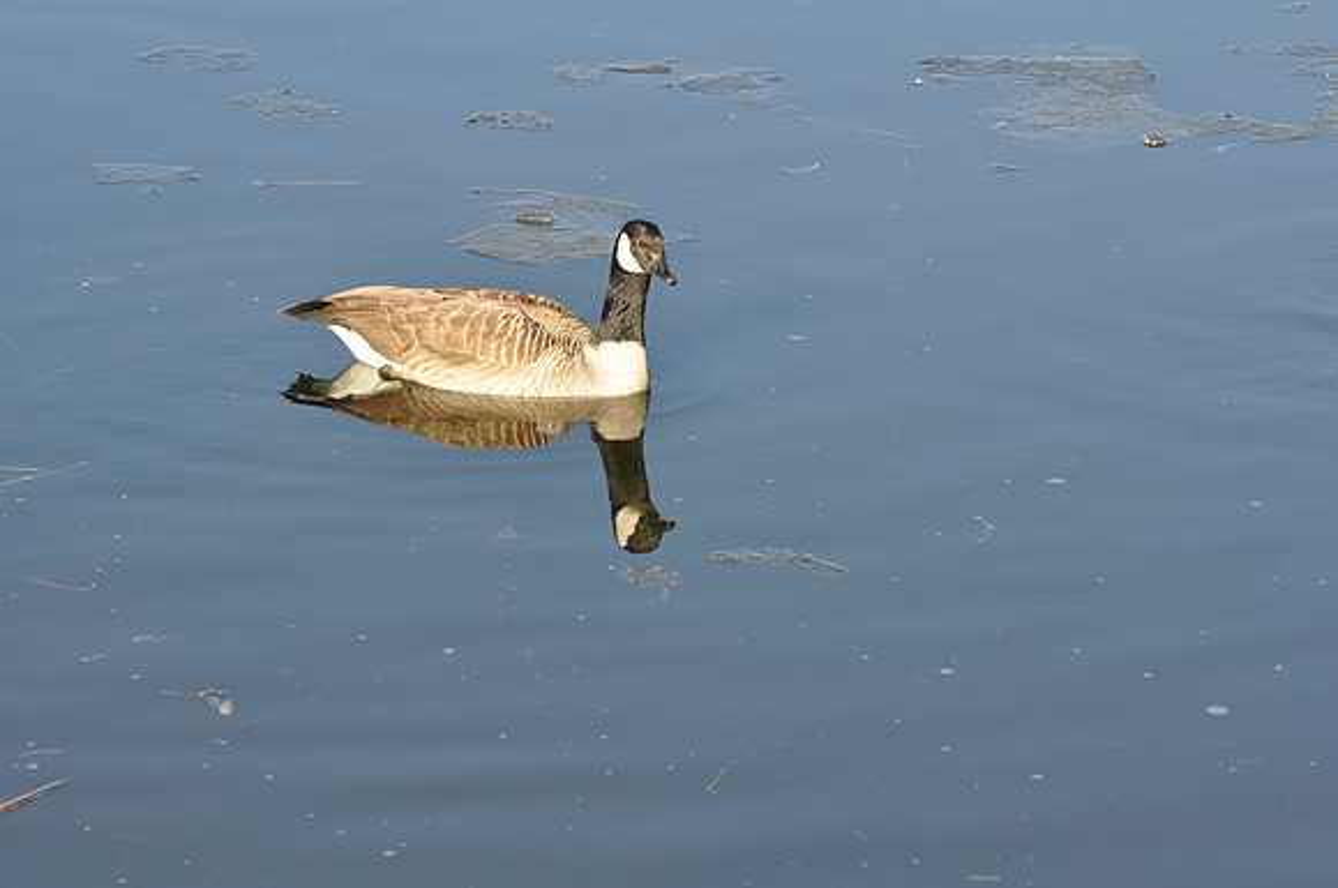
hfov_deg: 10.2
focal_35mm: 202
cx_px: 669
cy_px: 444
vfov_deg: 6.8
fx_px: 7516
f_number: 11
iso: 200
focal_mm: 135
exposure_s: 1/100
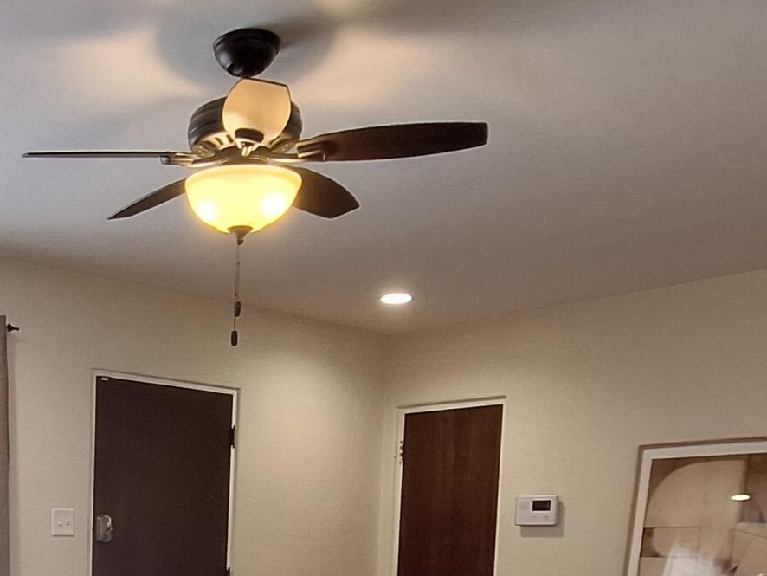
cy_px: 632
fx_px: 975
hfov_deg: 38.6
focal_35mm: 44
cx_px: 20
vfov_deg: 29.6
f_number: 2.2
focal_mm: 1.74
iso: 64
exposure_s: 1/60
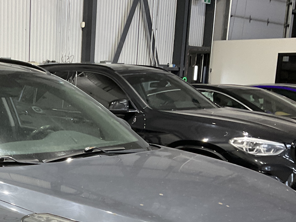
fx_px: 599
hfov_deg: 26.5
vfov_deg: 20.2
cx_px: 9
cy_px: 235
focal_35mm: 70
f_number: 1.8
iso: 125
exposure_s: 1/60
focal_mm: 3
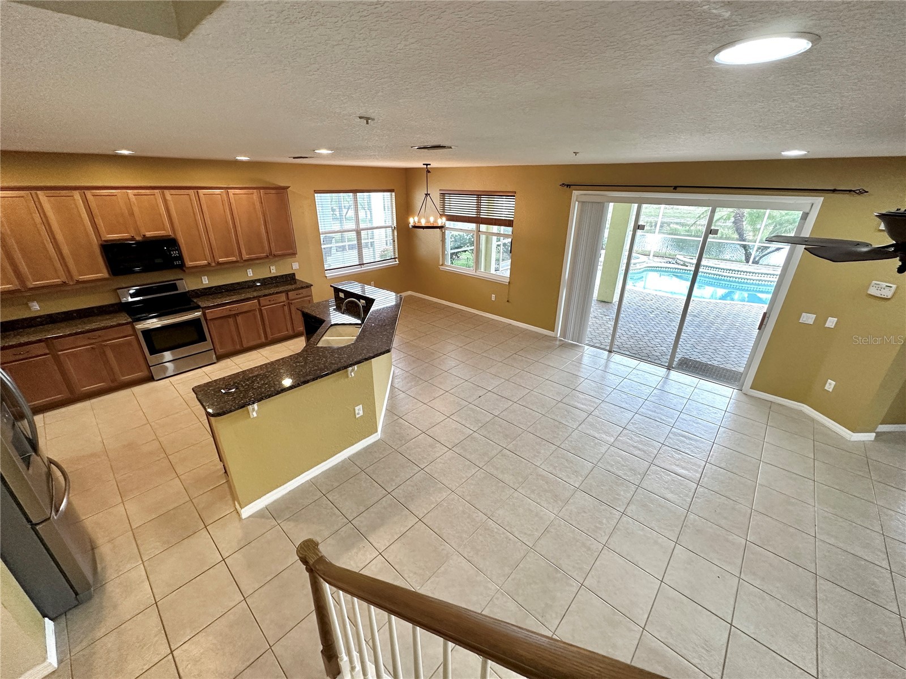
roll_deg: -0.3
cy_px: 340
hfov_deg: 102.1
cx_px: 453
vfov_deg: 85.7
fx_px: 366
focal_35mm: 14
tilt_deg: -23.2
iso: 200
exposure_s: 1/120
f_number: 2.2
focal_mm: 2.22
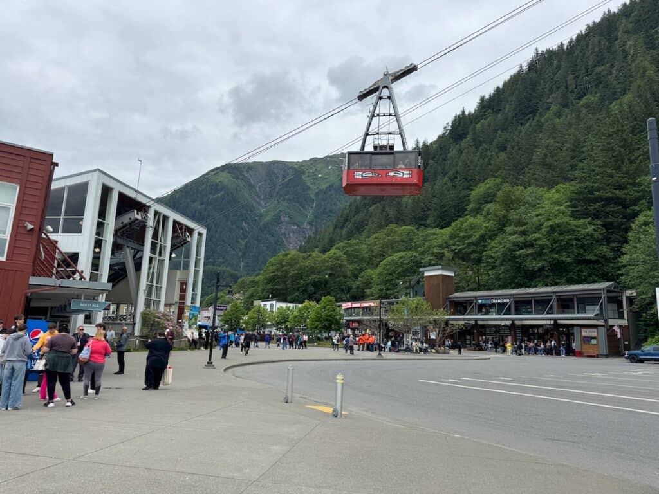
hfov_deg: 71.6
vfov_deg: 56.8
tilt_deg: +10.4
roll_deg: -2.1
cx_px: 330
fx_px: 457
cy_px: 247
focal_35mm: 24
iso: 80
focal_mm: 6.76
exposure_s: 1/4049
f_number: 1.78
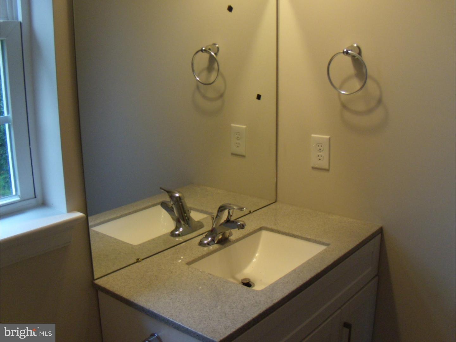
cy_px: 171
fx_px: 474
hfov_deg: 51.4
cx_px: 228
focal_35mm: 36
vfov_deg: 39.7
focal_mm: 6.4
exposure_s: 1/60
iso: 250
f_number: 3.6
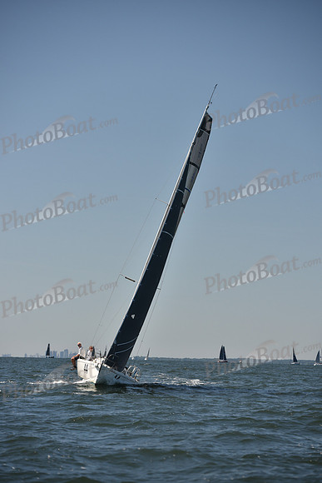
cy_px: 242
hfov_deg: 10.6
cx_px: 161
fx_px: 1743
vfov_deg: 15.8
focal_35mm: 130
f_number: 4
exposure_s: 1/1250
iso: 250
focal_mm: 130
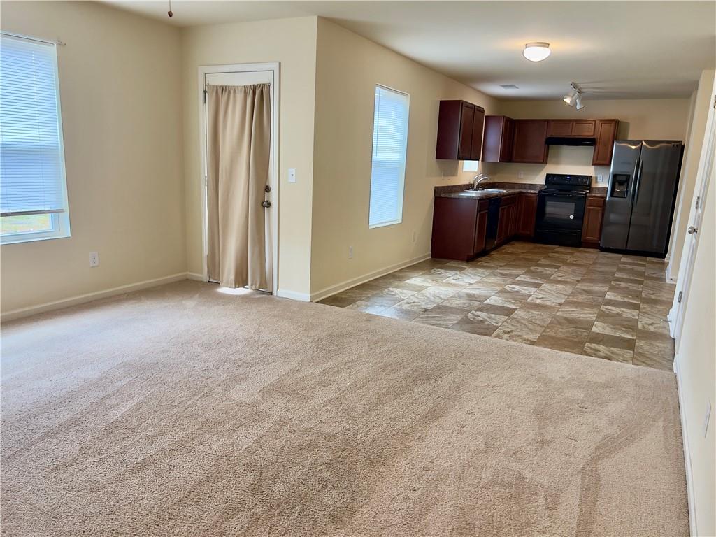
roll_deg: -2.1
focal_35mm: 26
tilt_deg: -12.6
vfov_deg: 53.1
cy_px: 268
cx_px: 358
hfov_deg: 67.3
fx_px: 538
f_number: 1.5
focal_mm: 5.7
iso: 80
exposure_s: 1/120
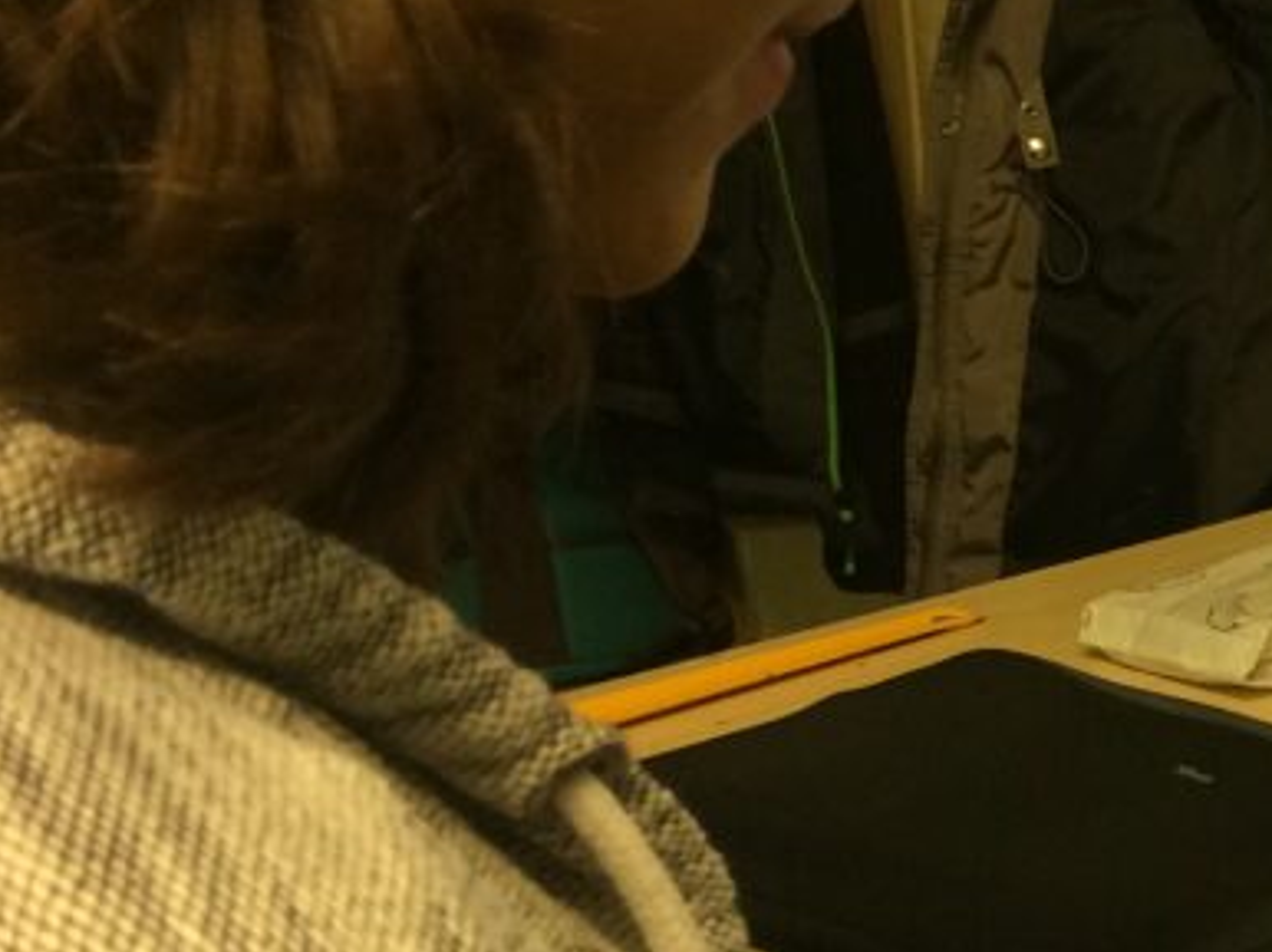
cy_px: 537
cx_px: 1628
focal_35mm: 77
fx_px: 2828
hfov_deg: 22.8
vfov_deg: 19.1
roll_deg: +1.1
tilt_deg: -14.0
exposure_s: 1/33
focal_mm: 4.15
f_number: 2.2
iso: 125
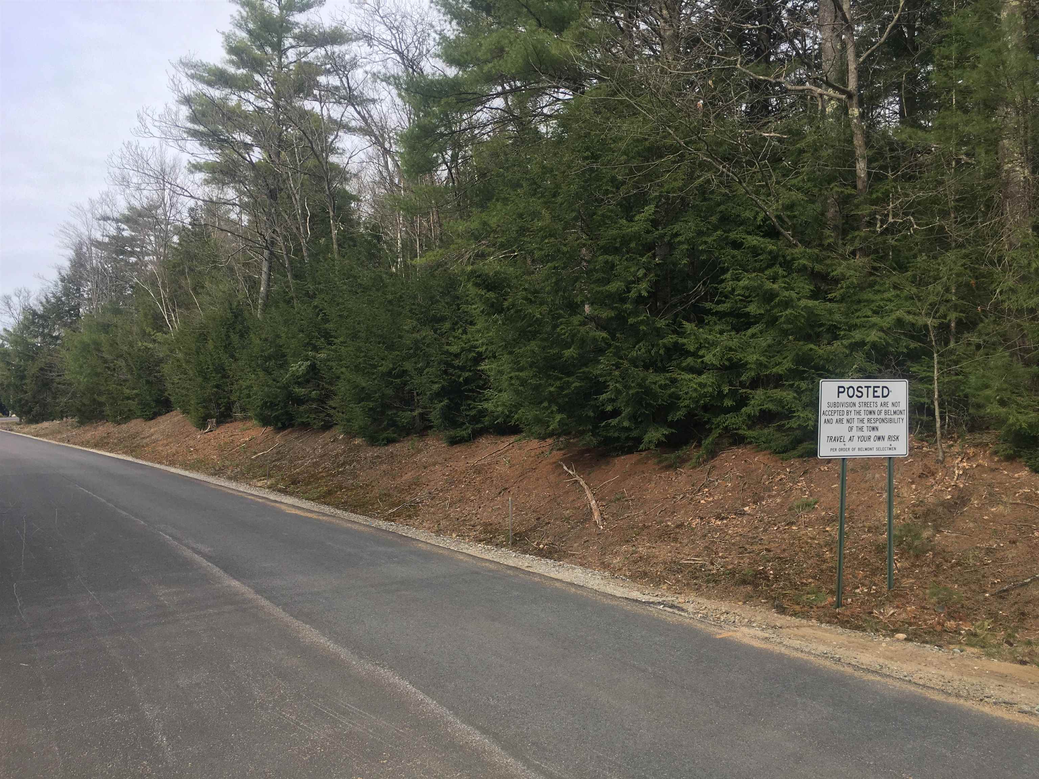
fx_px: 870
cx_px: 520
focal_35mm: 29
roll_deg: -1.5
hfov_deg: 61.7
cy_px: 390
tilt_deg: +4.1
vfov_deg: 48.2
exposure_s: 1/405
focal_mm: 4.15
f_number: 2.2
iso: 25
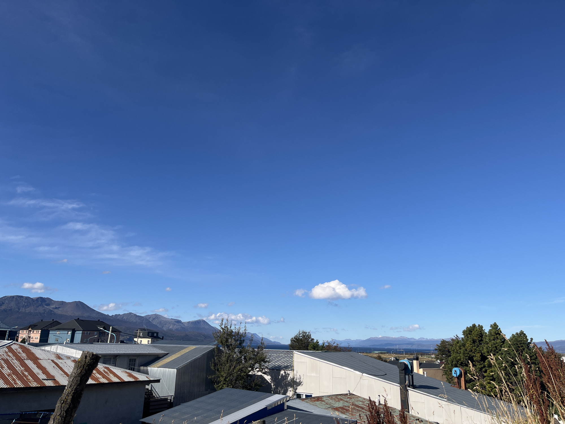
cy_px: 212
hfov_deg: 67.3
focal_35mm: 26
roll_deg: -0.9
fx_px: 424
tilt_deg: +15.7
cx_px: 282
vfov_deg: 53.1
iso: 50
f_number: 1.6
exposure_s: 1/4310
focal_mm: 5.1
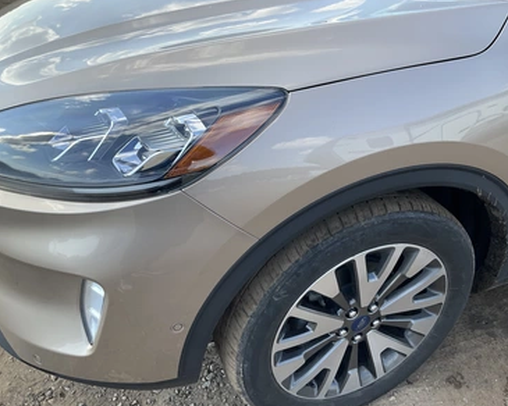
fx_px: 466
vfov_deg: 47.1
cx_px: 264
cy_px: 202
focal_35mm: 31
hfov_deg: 57.2
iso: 25
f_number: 1.8
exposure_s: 1/504
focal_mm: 3
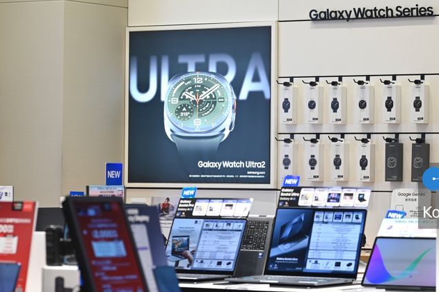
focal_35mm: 146
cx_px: 354
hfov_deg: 14.0
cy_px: 155
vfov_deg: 9.4
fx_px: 1779
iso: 900
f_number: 5.6
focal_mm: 90
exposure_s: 1/200
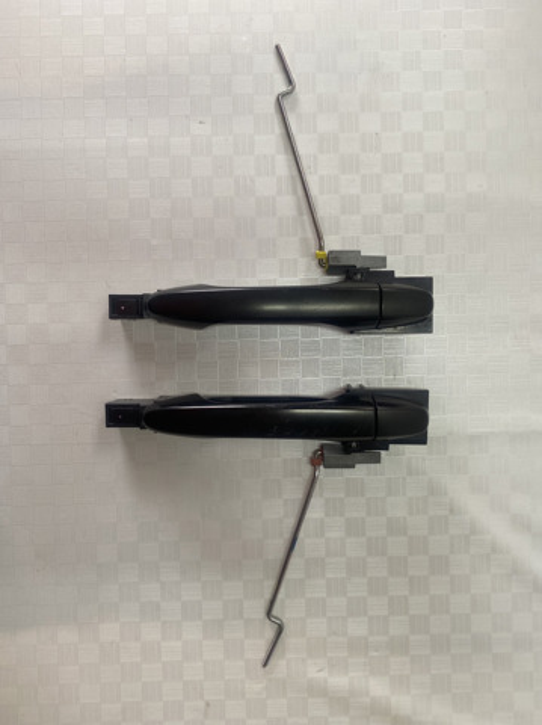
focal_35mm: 26
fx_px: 544
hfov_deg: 53.0
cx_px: 271
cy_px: 362
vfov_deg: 67.4
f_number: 1.8
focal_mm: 4.25
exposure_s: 1/100
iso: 64
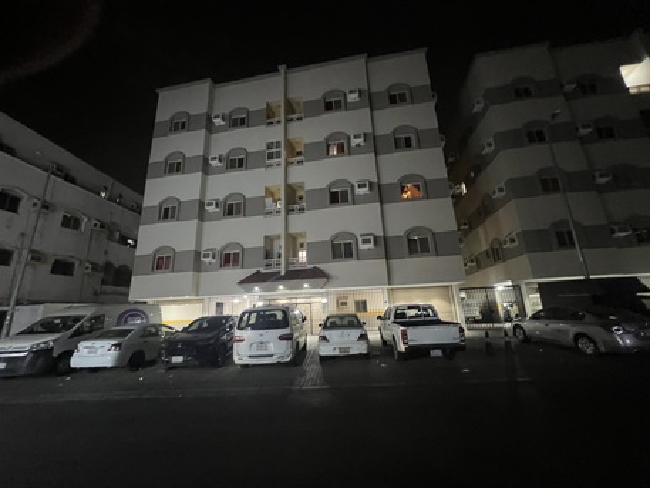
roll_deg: +3.3
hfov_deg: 106.2
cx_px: 325
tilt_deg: +14.8
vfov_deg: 89.9
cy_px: 244
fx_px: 244
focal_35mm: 13
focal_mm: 1.57
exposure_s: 1/30
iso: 800
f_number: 1.8
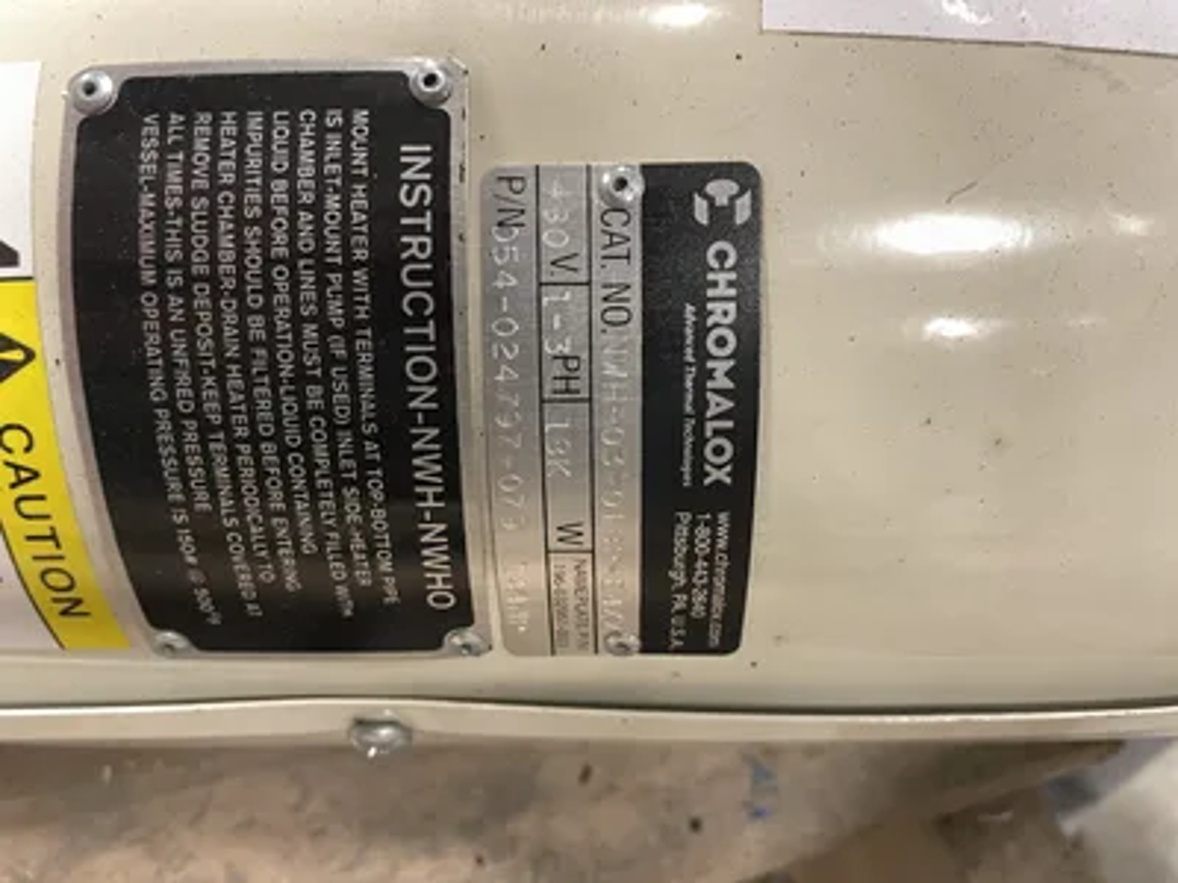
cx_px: 589
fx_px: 885
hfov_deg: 67.3
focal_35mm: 26
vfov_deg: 53.1
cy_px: 442
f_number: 1.6
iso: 800
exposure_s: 1/30
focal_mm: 4.2
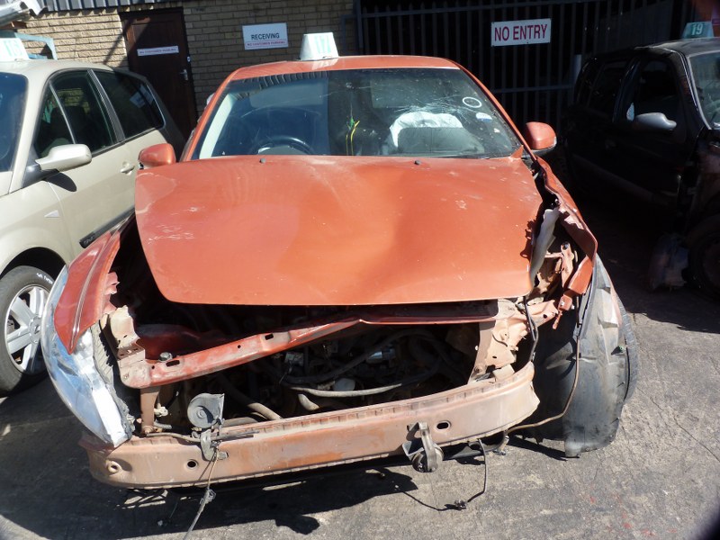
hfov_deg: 69.4
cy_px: 270
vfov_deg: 54.9
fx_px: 520
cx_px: 360
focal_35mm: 25
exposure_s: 1/200
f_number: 4
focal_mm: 4.5
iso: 80
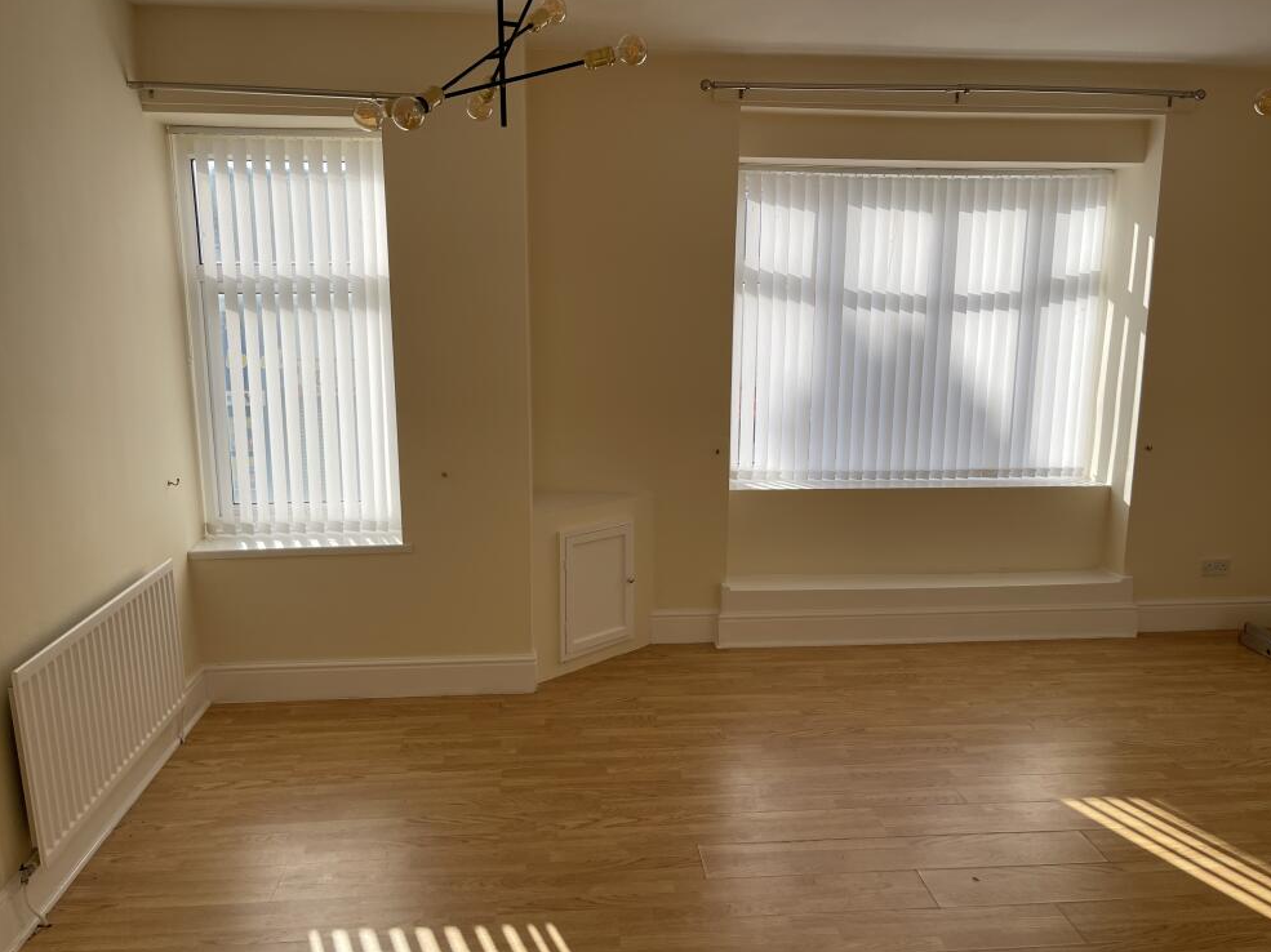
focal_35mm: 26
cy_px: 480
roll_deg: -0.8
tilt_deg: -10.5
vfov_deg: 53.0
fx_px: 954
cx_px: 637
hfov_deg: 67.3
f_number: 1.6
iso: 32
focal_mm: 5.1
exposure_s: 1/1821
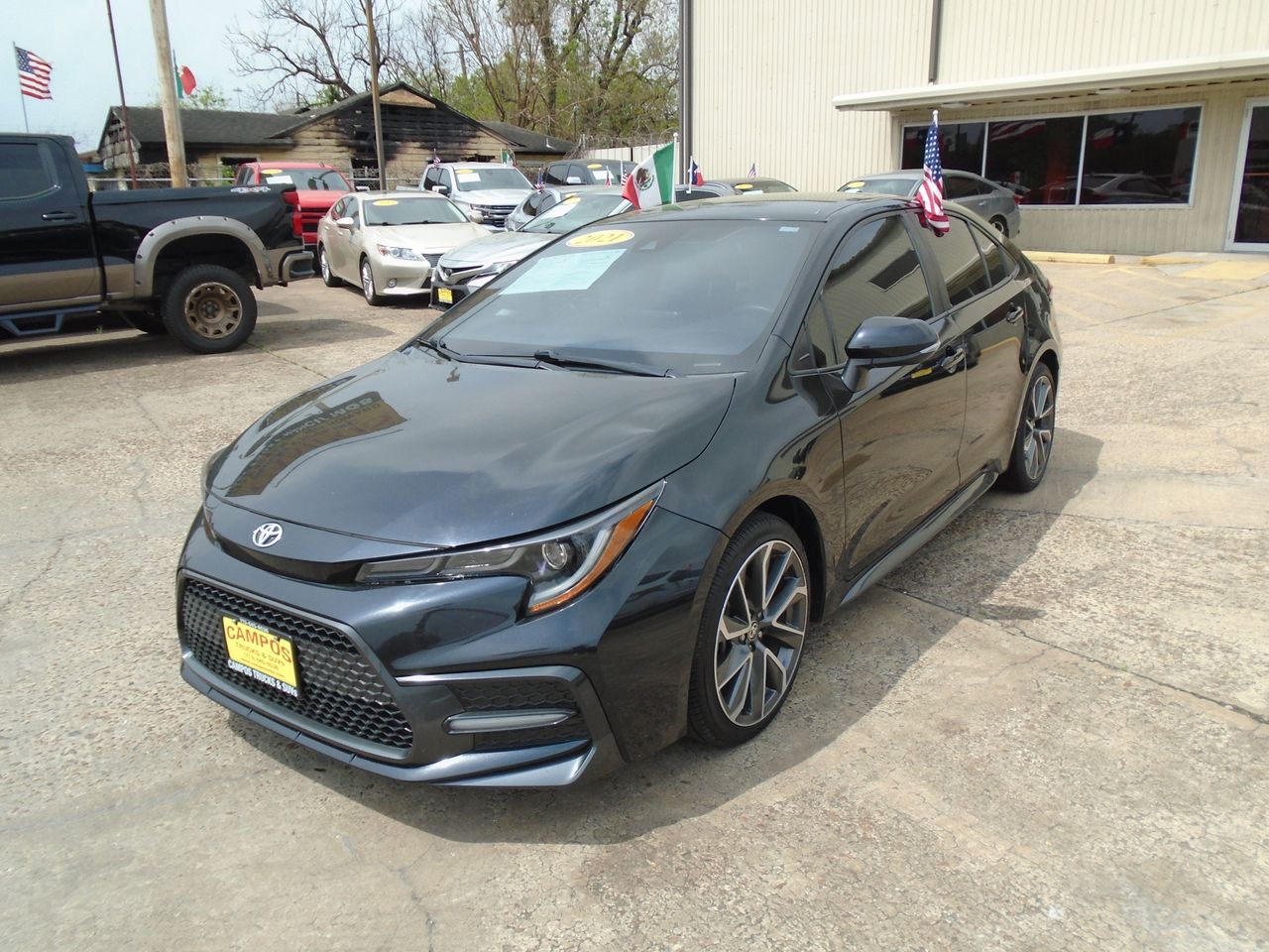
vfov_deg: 53.1
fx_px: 953
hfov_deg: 67.3
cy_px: 476
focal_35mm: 26
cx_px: 634
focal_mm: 4.6
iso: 100
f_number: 8
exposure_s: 1/160
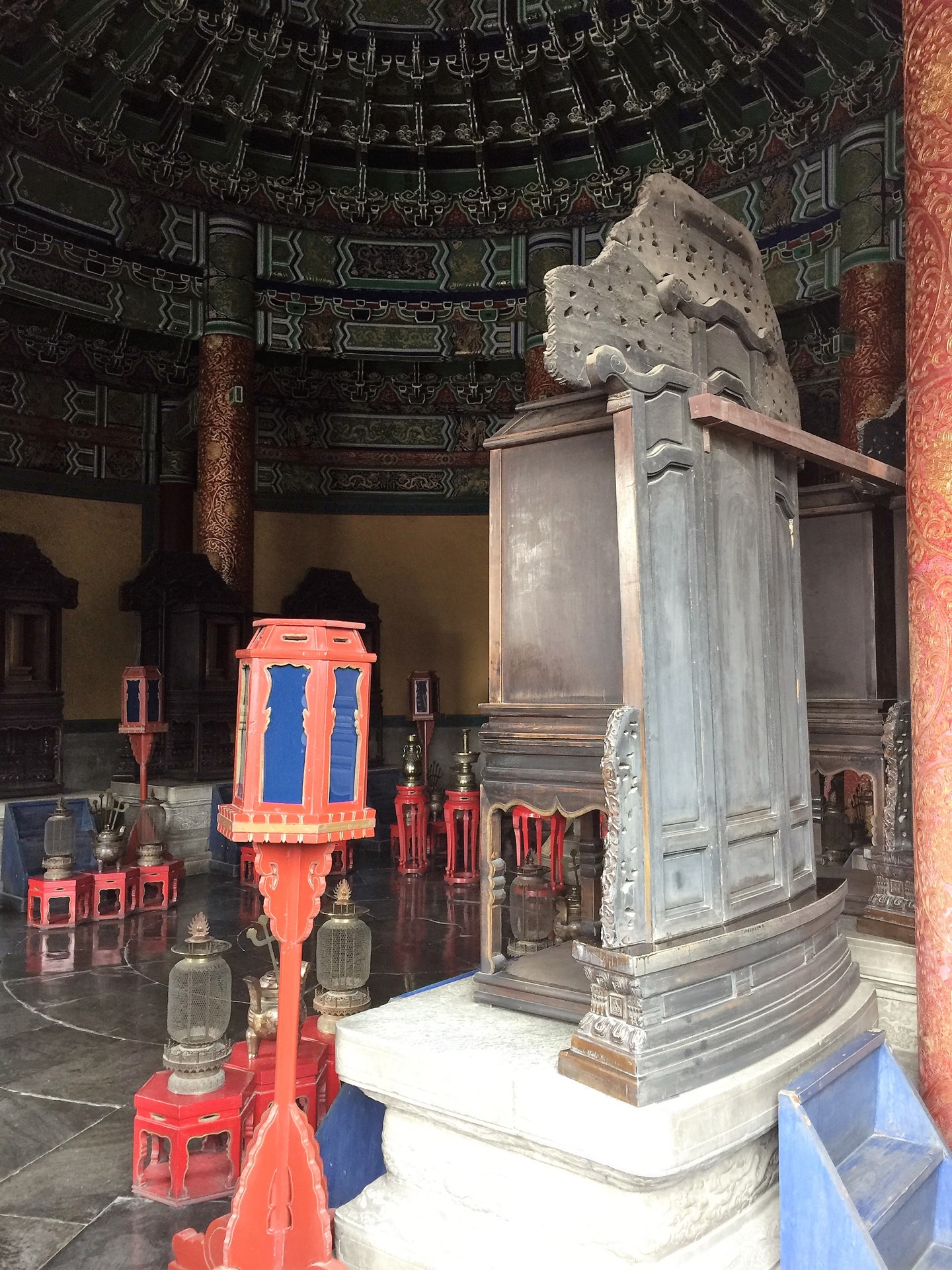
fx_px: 1063
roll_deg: -0.3
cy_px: 635
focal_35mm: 29
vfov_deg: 61.7
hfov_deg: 48.2
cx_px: 476
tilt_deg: +4.3
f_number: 2.2
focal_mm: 4.15
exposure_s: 1/33
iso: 80
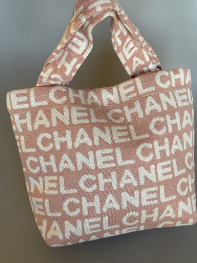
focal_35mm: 48
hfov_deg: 30.3
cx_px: 98
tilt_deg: -48.0
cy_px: 132
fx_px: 364
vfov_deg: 39.7
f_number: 1.78
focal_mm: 6.76
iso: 80
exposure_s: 1/121
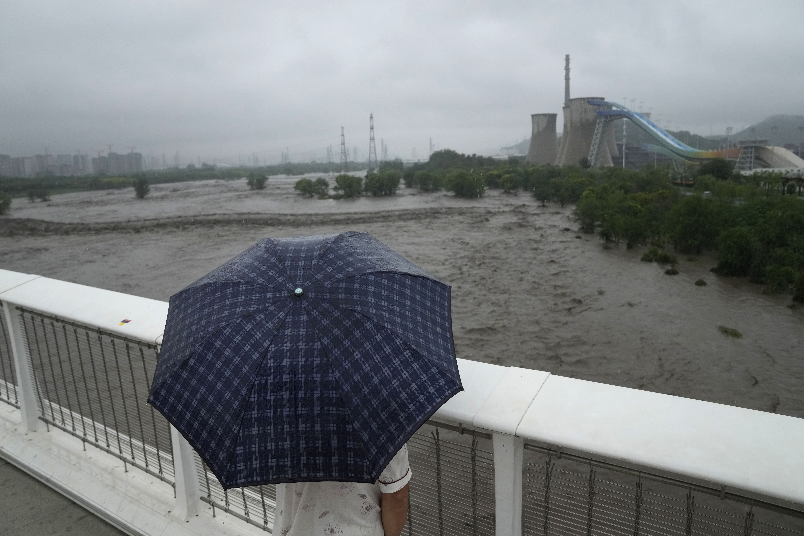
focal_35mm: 26
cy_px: 268
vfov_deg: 49.6
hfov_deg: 69.4
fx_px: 581
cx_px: 402
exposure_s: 1/1250
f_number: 5
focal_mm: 26
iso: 1600
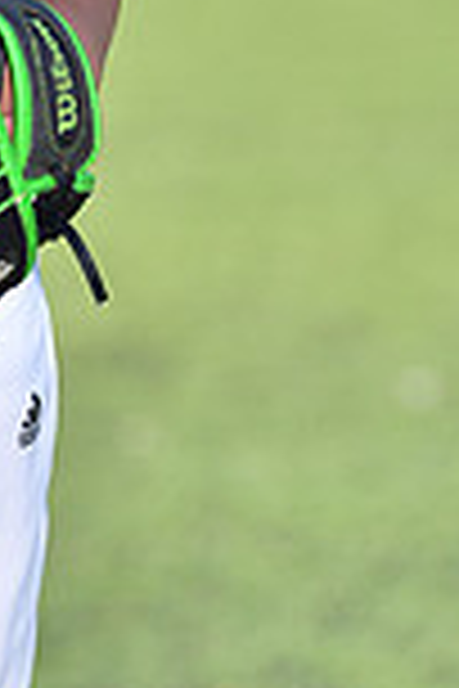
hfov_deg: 2.0
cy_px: -459
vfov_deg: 3.0
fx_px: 13061
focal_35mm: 683
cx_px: -241
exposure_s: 1/250
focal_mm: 180
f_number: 5
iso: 80
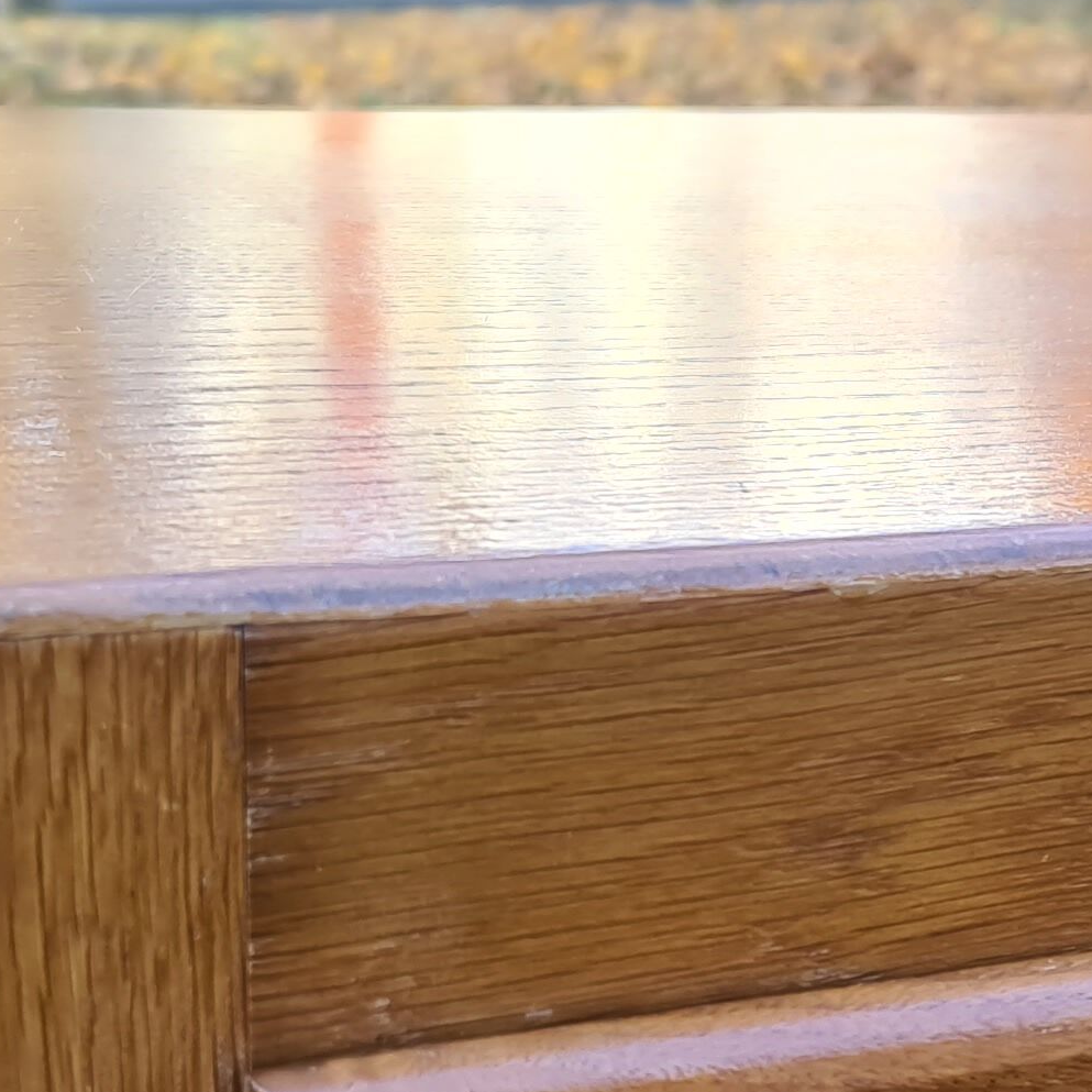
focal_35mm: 89
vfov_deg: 18.9
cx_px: 922
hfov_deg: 19.3
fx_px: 3176
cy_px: 1104
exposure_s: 1/100
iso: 50
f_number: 1.8
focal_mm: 7
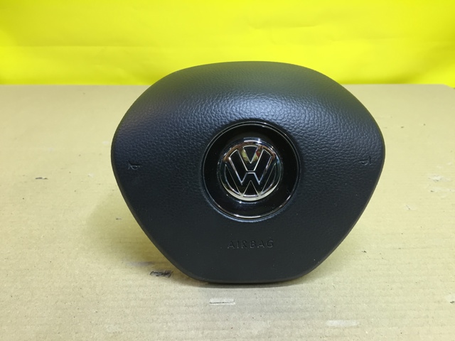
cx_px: 228
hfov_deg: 61.7
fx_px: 381
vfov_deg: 48.2
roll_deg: -1.2
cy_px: 170
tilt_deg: -24.7
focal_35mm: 29
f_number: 2.2
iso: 100
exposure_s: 1/33
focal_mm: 4.15
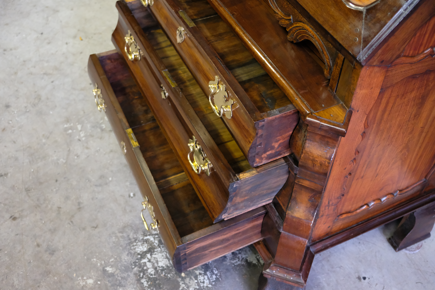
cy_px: 145
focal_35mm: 42
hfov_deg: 46.4
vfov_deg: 31.9
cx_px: 218
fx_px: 507
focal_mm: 27.7
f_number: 3.2
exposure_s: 1/160
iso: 6400
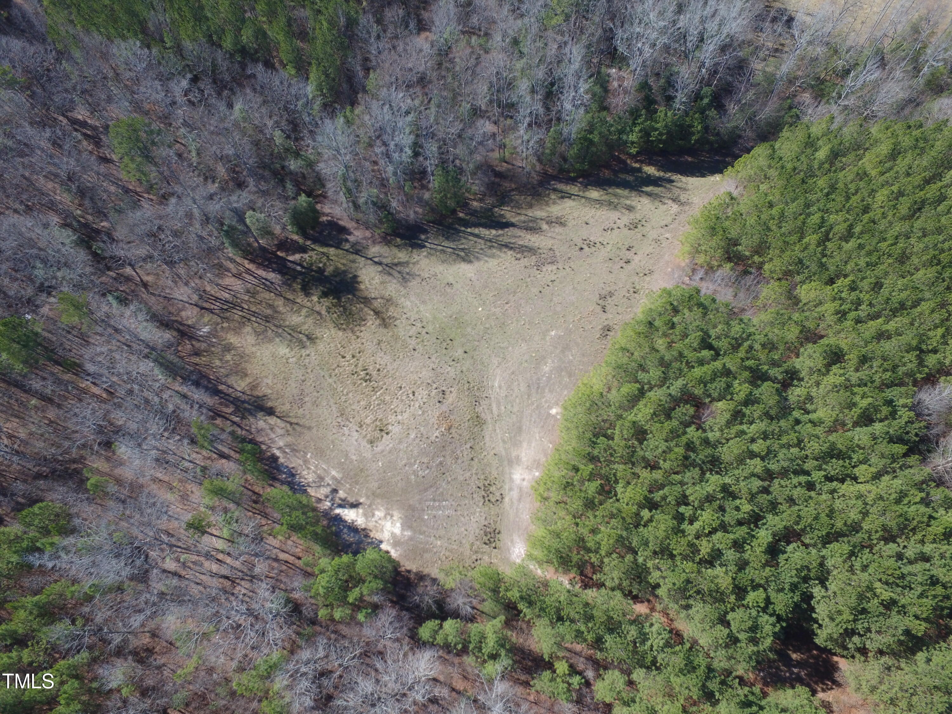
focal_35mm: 20
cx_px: 476
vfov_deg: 66.0
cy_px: 357
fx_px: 550
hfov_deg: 81.7
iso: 198
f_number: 2.8
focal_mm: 3.61
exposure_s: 1/100
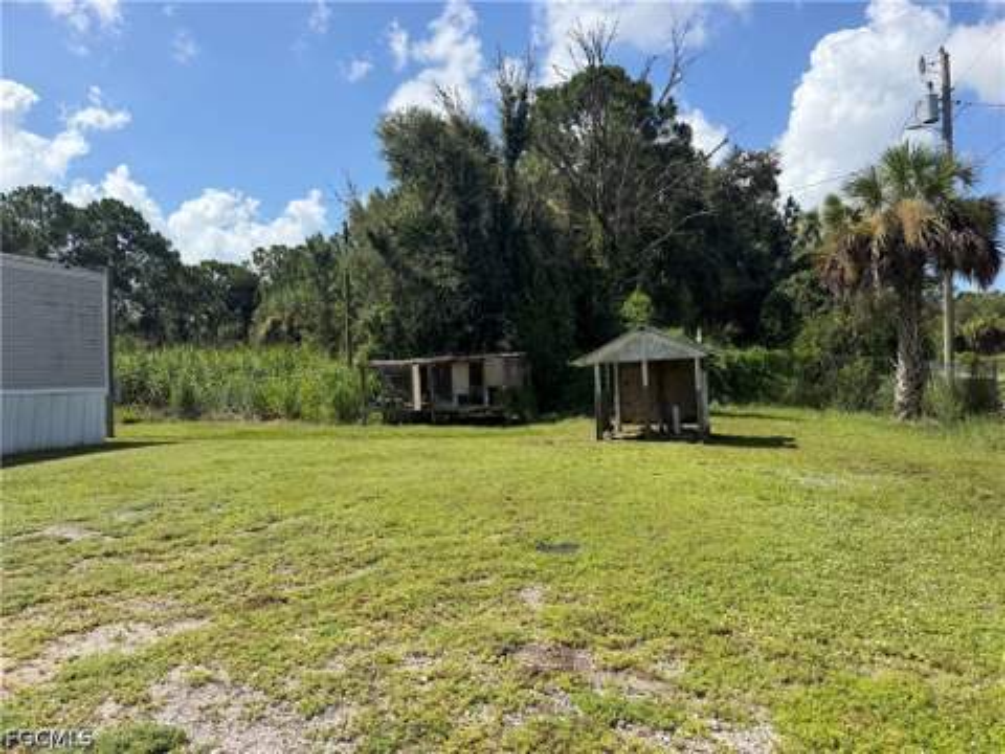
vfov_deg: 56.8
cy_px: 377
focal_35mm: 24
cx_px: 502
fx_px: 697
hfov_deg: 71.6
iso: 80
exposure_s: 1/4167
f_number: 1.78
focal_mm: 6.76
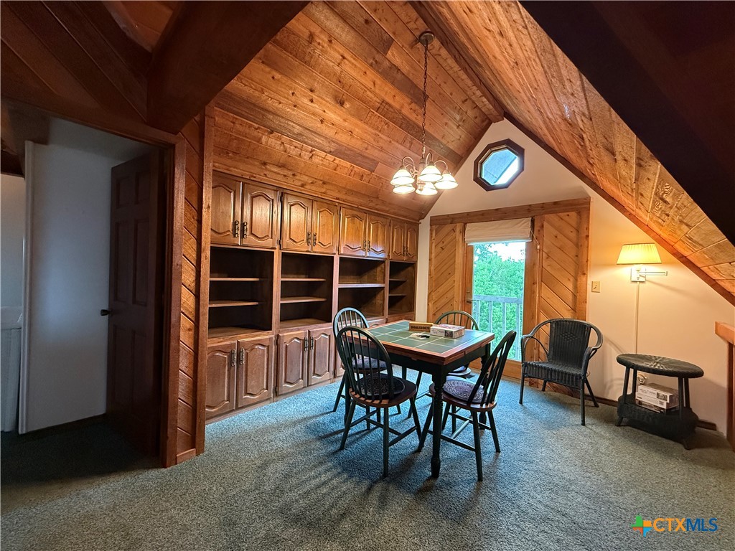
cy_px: 276
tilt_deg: -1.1
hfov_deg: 102.1
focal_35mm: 14
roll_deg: -1.9
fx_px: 297
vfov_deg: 85.7
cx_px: 368
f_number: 2.2
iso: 640
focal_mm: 2.22
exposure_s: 1/60
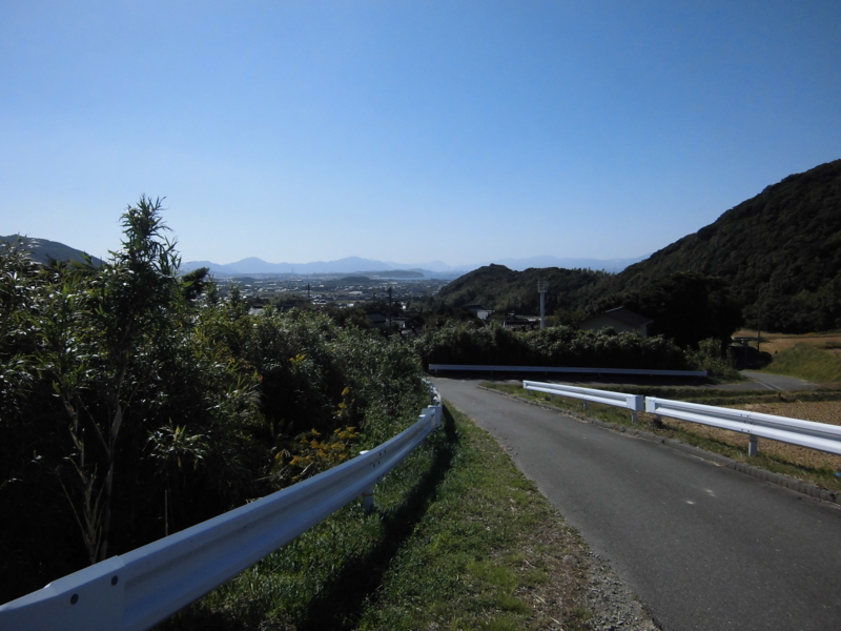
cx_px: 420
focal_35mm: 26
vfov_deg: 53.1
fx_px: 632
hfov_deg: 67.3
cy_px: 316
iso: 100
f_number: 7.9
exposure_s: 1/400
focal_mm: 4.7
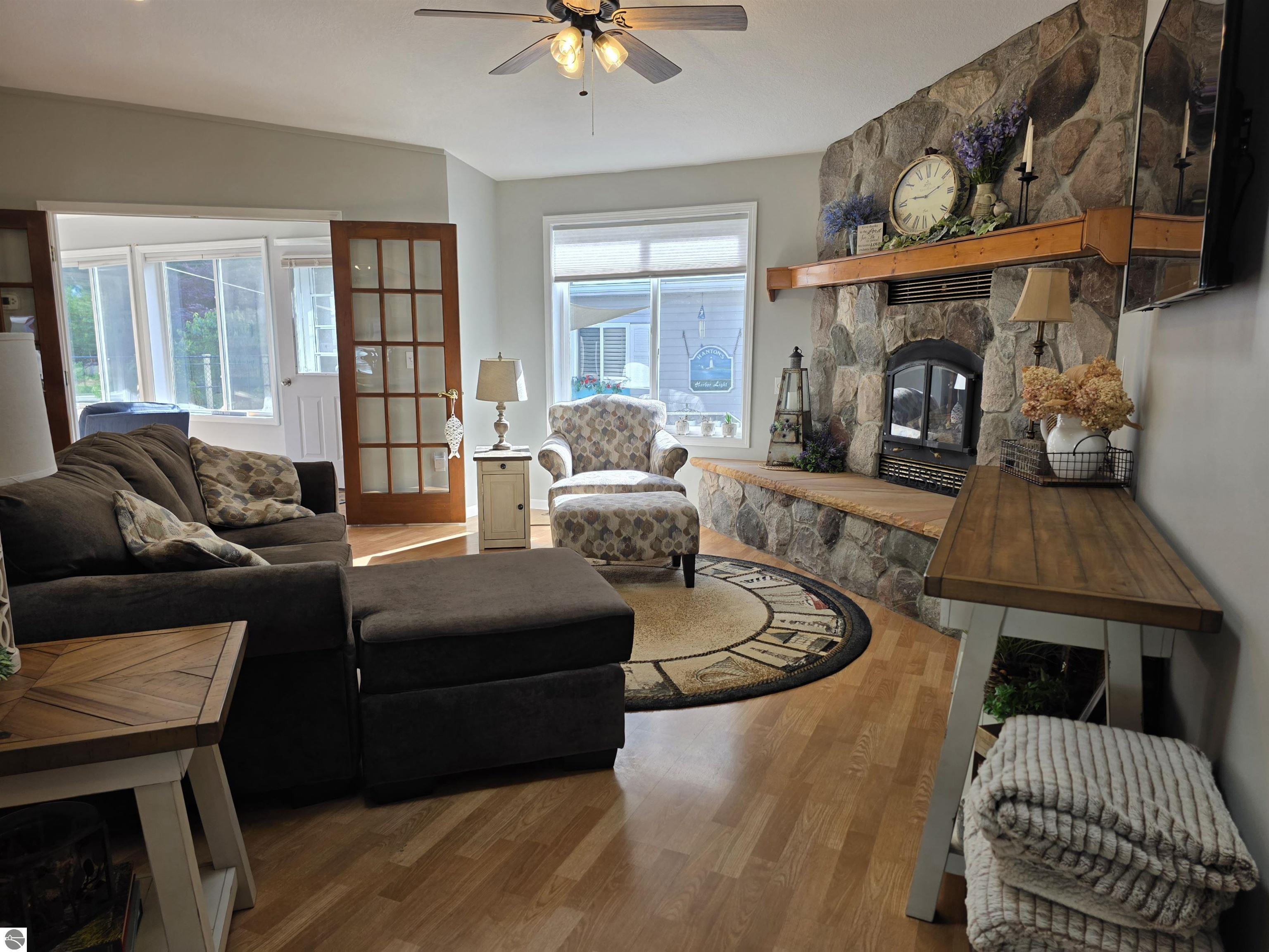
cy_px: 476
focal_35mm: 23
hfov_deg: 73.9
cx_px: 634
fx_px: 843
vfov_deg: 58.9
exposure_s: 1/120
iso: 40
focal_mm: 6.3
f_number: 1.7
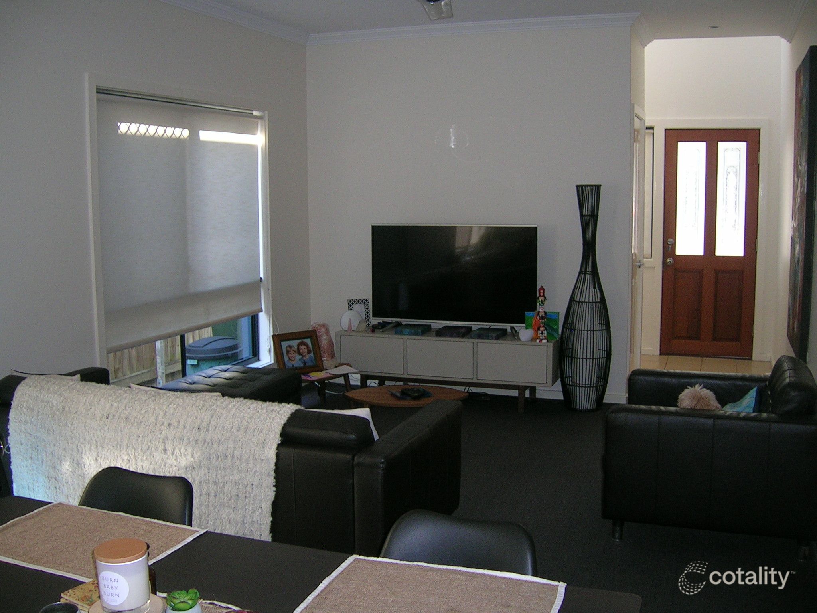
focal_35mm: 35
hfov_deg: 52.6
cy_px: 306
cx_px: 408
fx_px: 826
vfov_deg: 40.7
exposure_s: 1/60.1
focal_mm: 5.4
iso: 88
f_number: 2.8
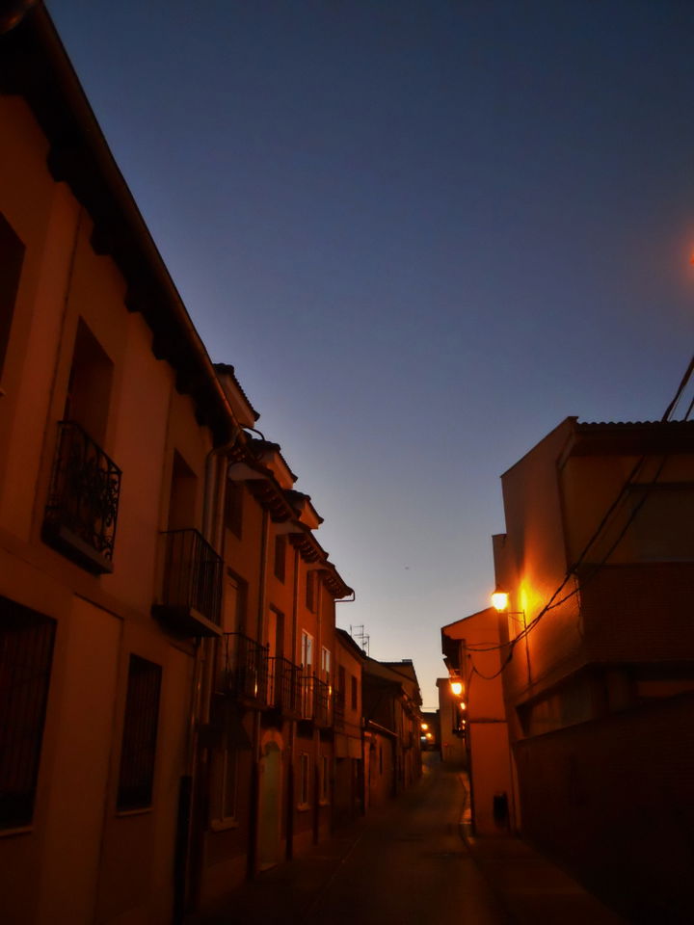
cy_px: 462
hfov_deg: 49.7
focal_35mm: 28
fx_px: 748
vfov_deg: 63.4
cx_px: 347
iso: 800
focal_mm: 5
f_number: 2.7
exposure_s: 1/50
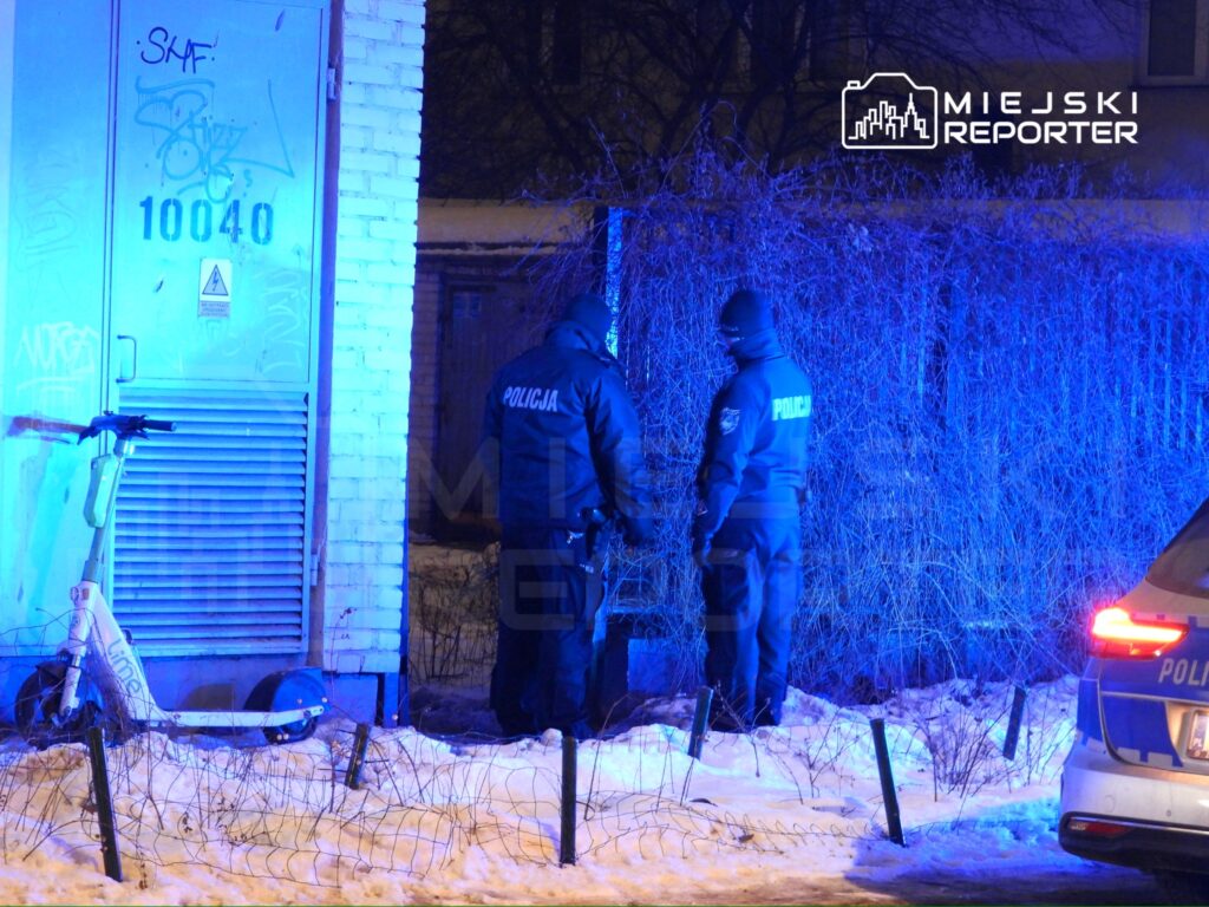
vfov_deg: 10.2
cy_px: 454
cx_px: 604
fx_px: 5064
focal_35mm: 145
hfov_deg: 13.6
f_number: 4
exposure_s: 1/2
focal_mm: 26.1
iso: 800
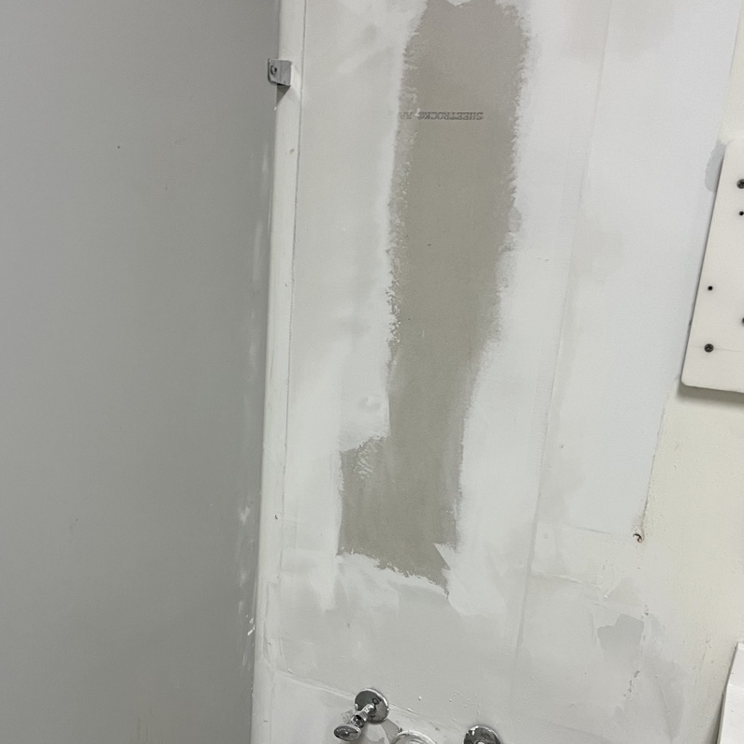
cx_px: 328
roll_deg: -3.3
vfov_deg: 44.3
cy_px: 495
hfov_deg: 44.8
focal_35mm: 37
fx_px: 900
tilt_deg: -18.8
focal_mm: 5.7
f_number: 1.5
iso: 125
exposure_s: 1/60
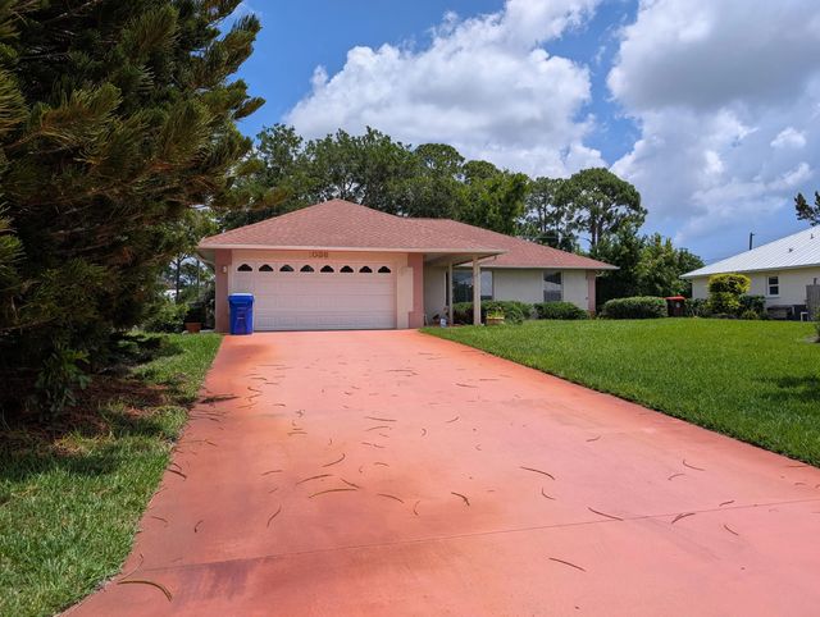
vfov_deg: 56.9
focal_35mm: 24
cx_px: 410
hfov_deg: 71.5
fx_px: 569
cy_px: 308
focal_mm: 6.9
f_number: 1.68
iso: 21
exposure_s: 1/1961
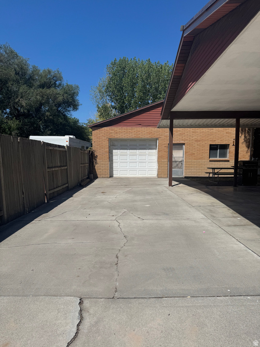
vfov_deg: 71.6
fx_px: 240
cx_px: 130
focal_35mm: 24
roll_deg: +0.3
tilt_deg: -5.0
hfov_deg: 56.8
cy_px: 174
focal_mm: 6.76
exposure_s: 1/9009
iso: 80
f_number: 1.78
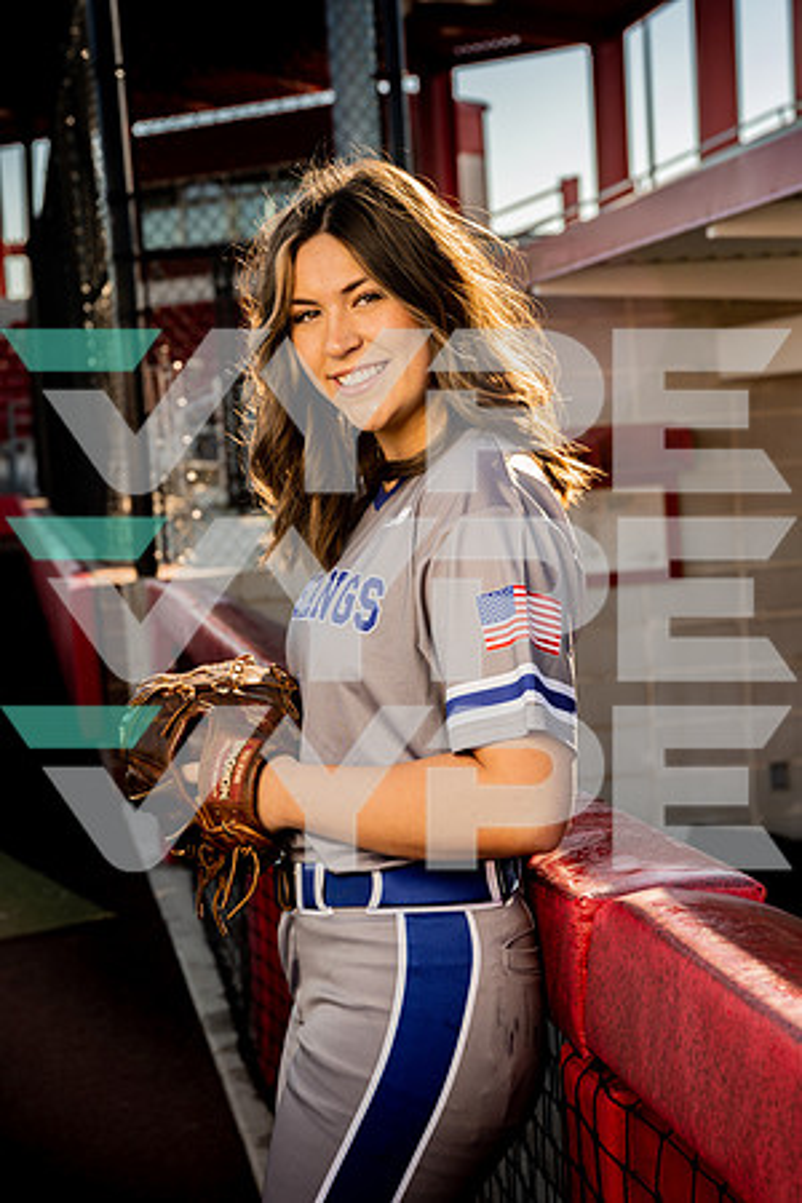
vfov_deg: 28.8
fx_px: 2339
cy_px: 602
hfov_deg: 19.5
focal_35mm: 70
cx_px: 401
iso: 125
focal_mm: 70
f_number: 6.3
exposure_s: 1/250
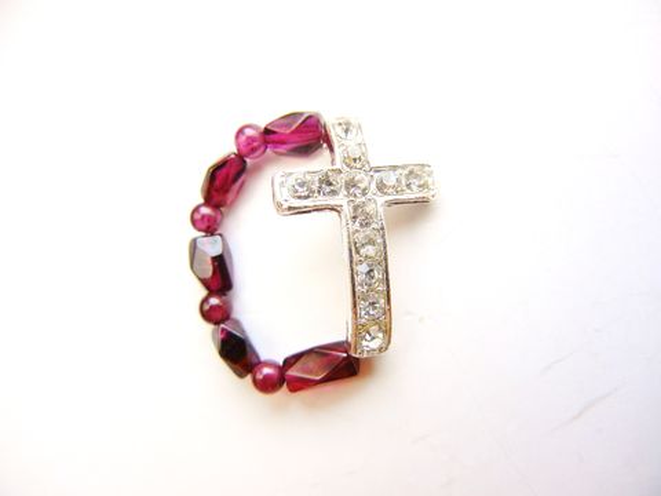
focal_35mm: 30
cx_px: 330
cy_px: 248
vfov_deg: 46.8
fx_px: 573
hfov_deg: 60.0
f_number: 3.5
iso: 160
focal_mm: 5.4
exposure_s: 1/21.7
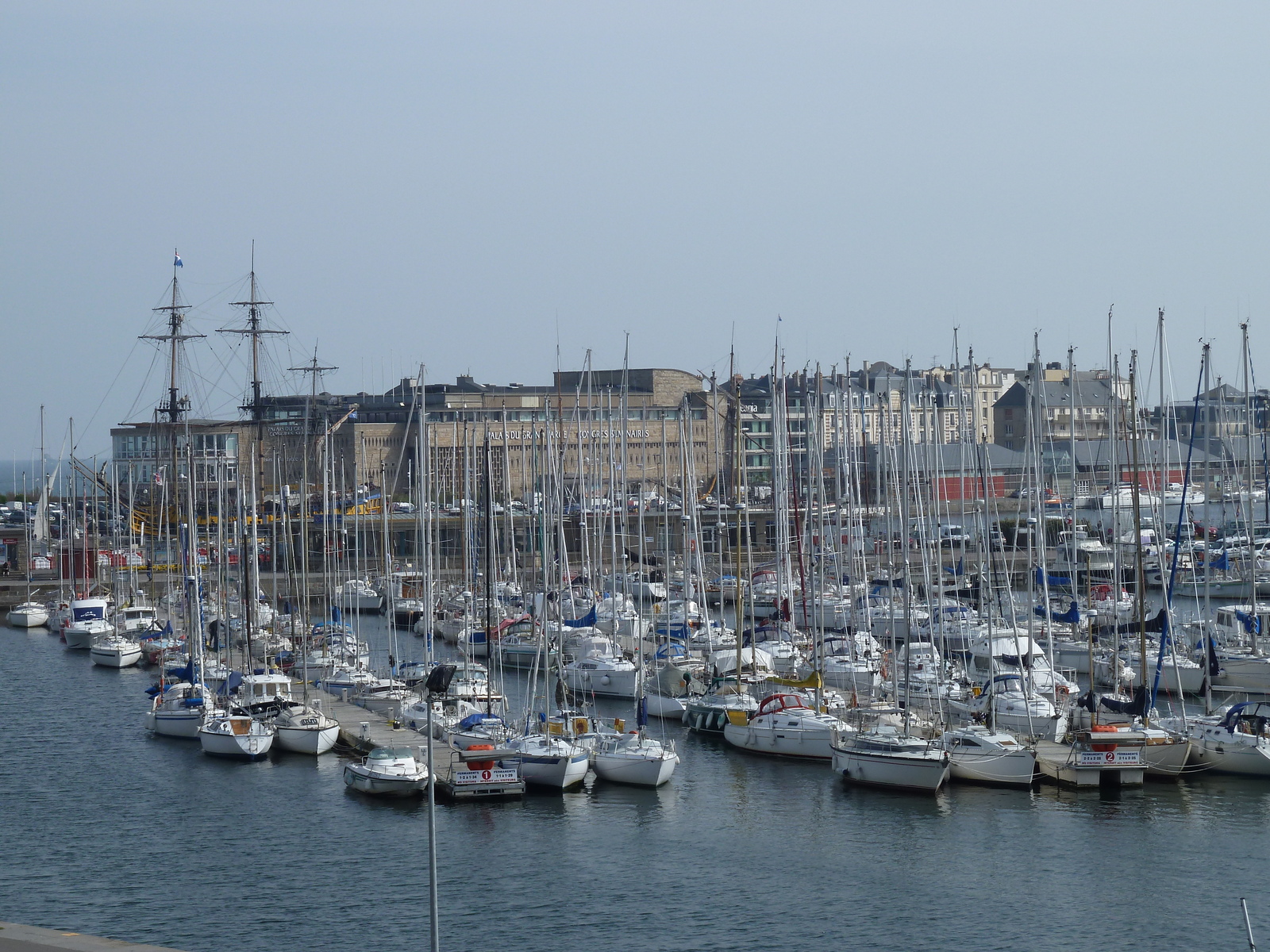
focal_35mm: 96
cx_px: 635
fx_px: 3522
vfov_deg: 15.4
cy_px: 476
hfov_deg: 20.4
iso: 80
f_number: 5.6
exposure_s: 1/500
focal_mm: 15.8
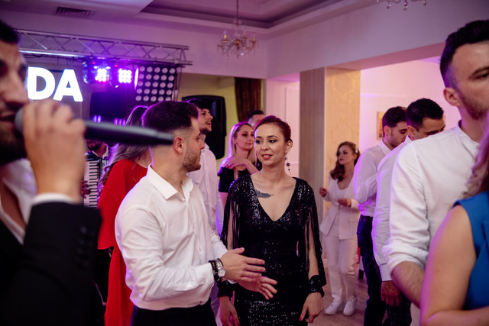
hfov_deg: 54.4
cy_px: 163
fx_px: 475
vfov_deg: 37.9
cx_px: 244
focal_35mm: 35
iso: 1000
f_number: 1.4
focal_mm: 23
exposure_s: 1/200
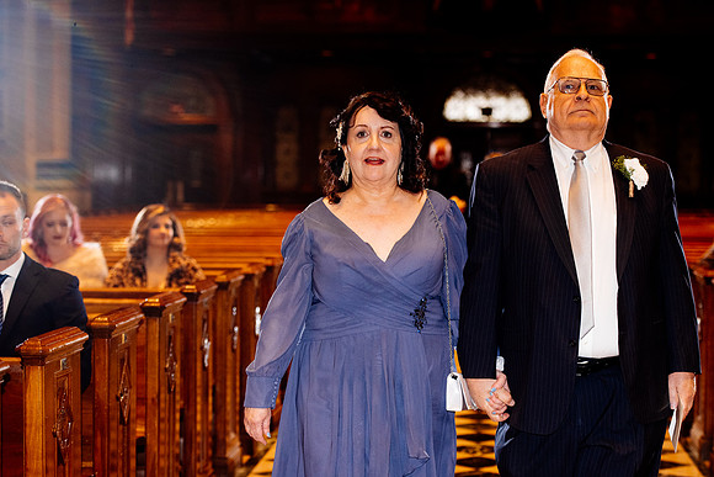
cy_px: 273
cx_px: 417
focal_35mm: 91
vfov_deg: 15.0
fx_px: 1808
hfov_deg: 22.3
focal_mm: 78
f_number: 3.5
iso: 2000
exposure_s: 1/200
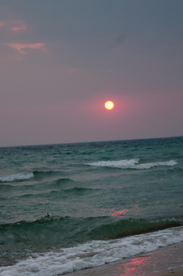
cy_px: 191
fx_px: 915
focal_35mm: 120
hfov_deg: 11.4
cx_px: 115
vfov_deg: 17.1
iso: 400
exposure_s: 1/180
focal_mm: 55
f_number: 5.6
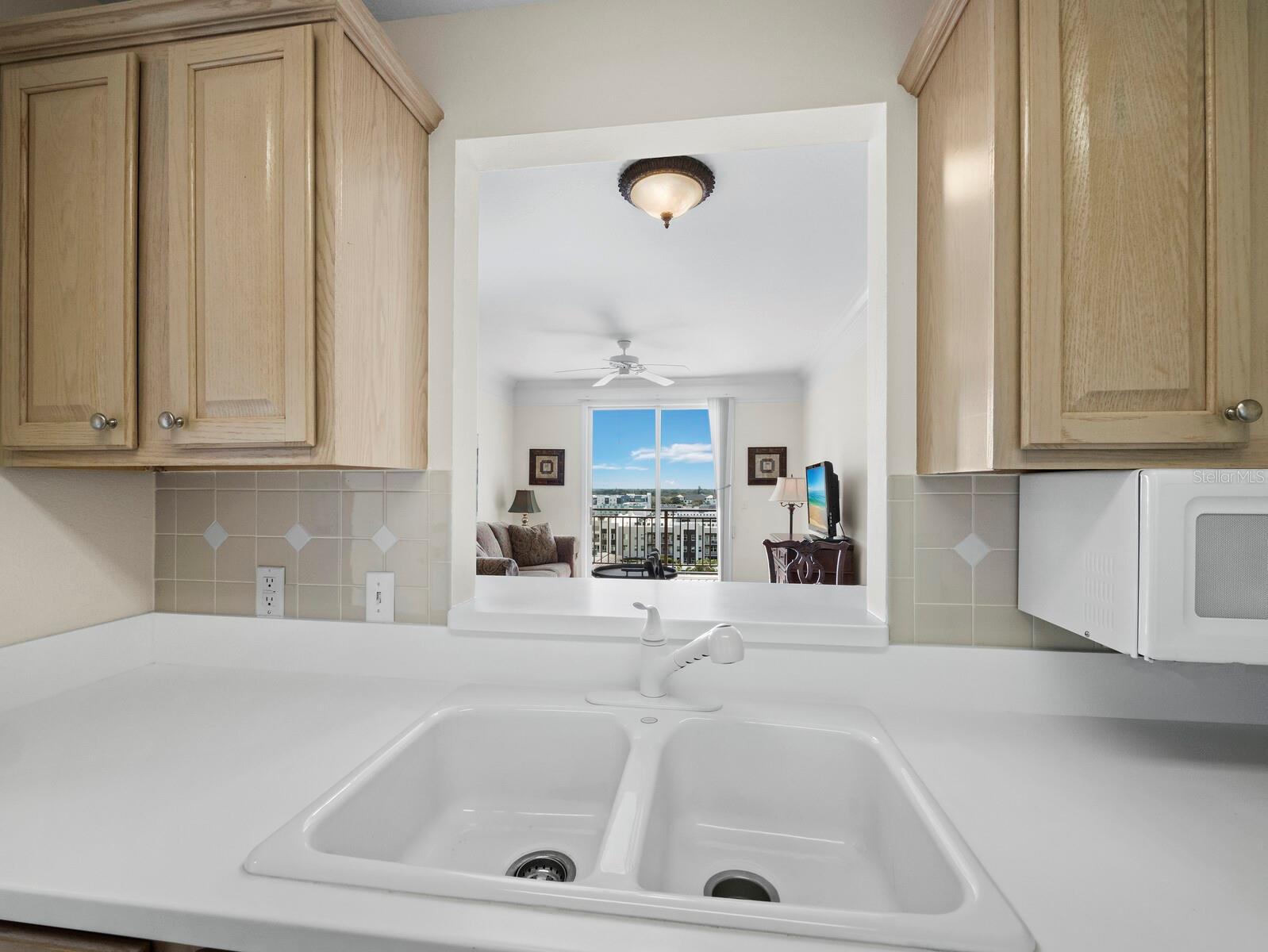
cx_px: 634
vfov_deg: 85.7
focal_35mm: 14
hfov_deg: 102.0
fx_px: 513
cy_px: 476
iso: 400
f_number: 9
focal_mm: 7
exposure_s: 1/15
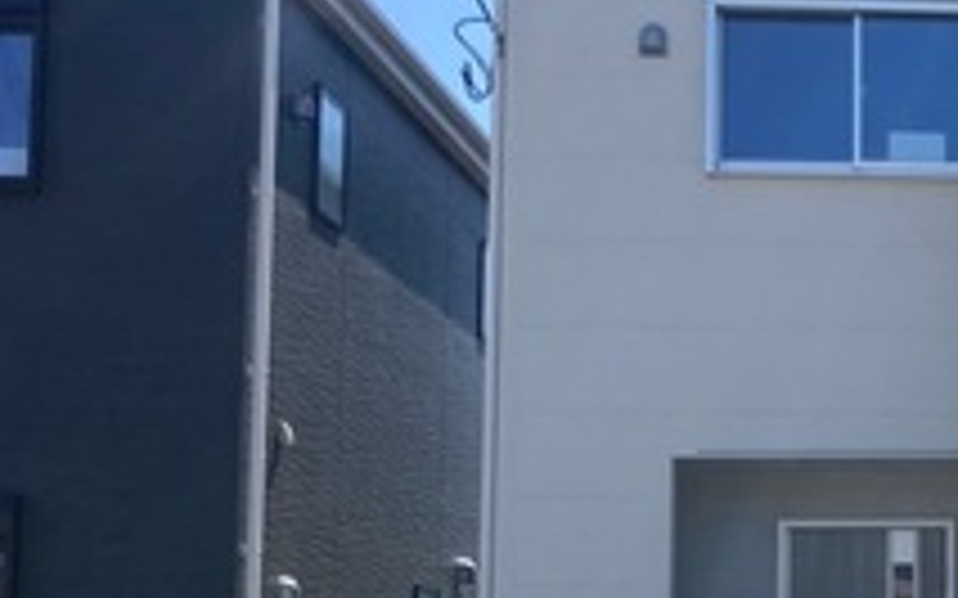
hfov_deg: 21.0
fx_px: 2323
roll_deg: -1.1
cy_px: 495
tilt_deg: +5.7
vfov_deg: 14.6
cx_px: 1273
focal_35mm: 89
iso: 20
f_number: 1.8
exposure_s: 1/2000
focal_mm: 3.99
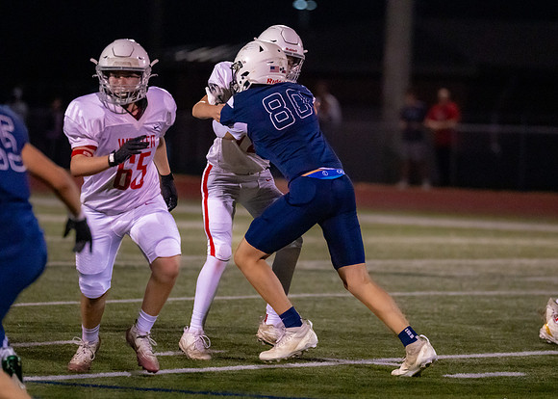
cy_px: 202
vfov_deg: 4.9
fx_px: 4634
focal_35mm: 292
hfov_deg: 6.9
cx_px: 287
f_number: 2.8
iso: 6400
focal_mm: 200
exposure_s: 1/1600
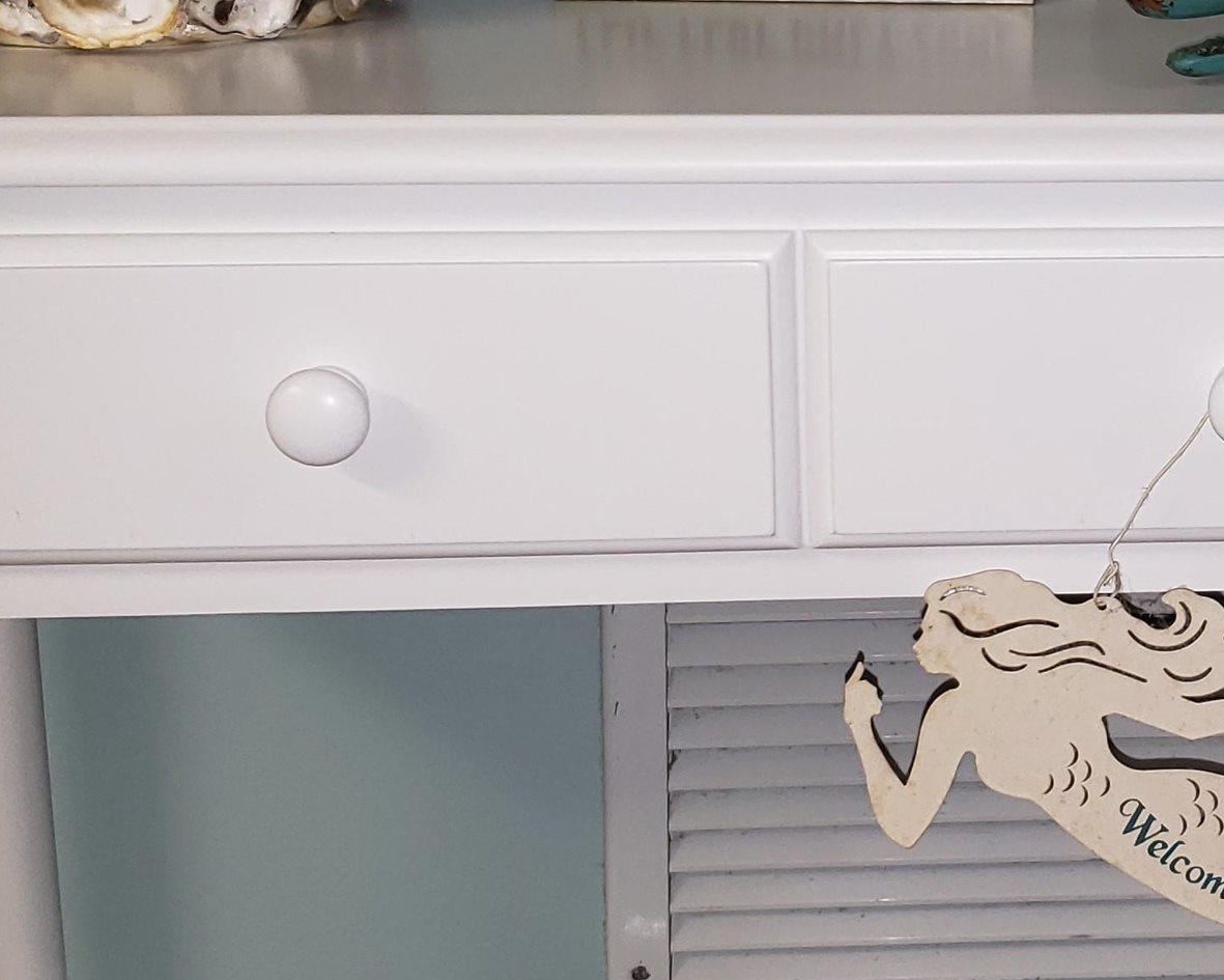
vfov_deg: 23.1
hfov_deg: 27.9
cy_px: 362
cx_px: 1028
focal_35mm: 66
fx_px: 2391
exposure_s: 1/60
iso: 80
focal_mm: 4.3
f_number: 1.5
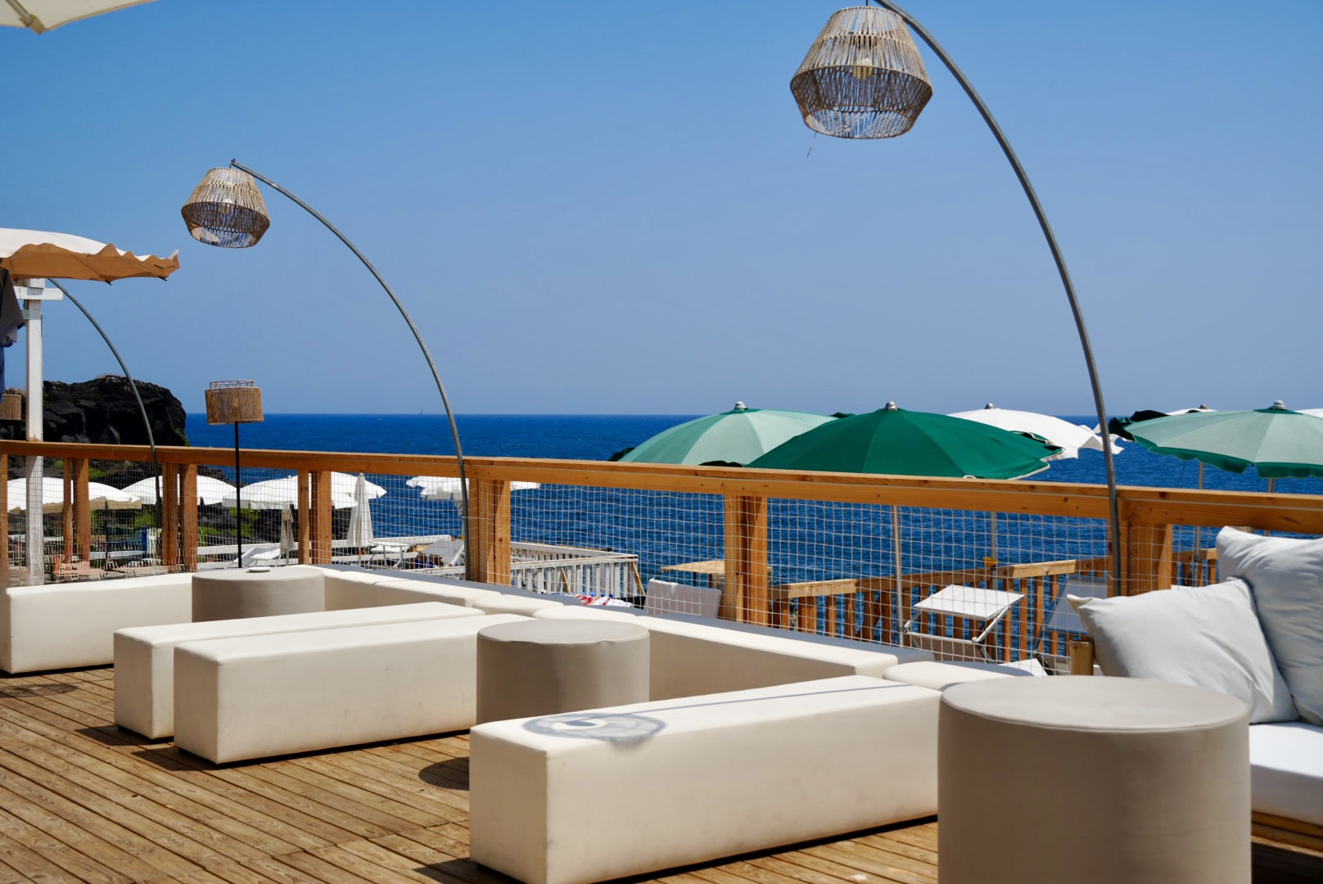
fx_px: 1710
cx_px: 662
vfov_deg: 29.0
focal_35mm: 46
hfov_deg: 42.3
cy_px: 442
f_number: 5
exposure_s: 1/1600
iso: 100
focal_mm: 31
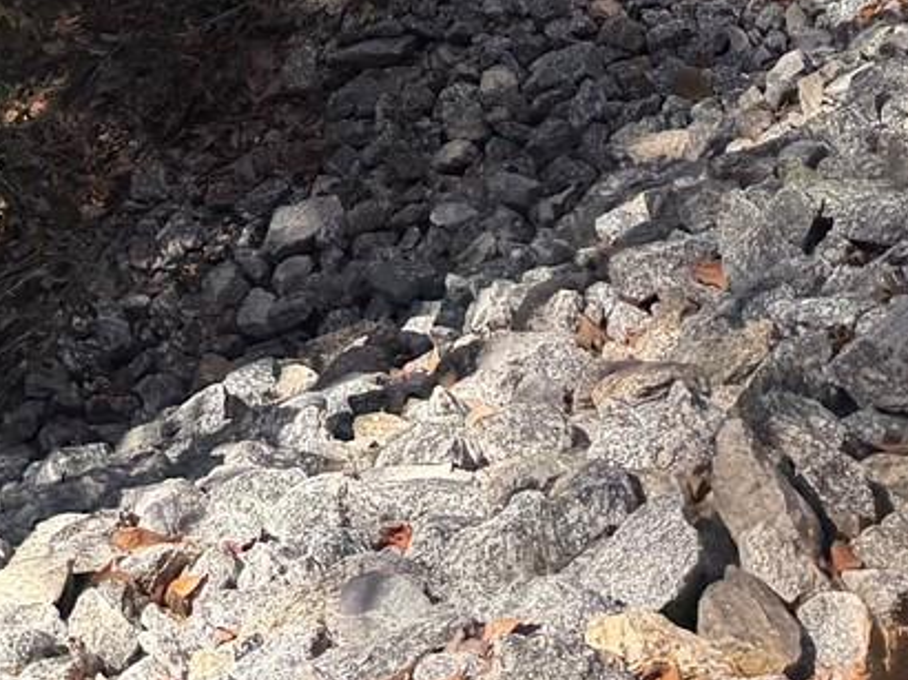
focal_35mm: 120
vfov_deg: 10.6
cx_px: 412
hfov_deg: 16.4
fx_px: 3146
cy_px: -941
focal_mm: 6.76
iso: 80
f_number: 1.78
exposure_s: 1/1949
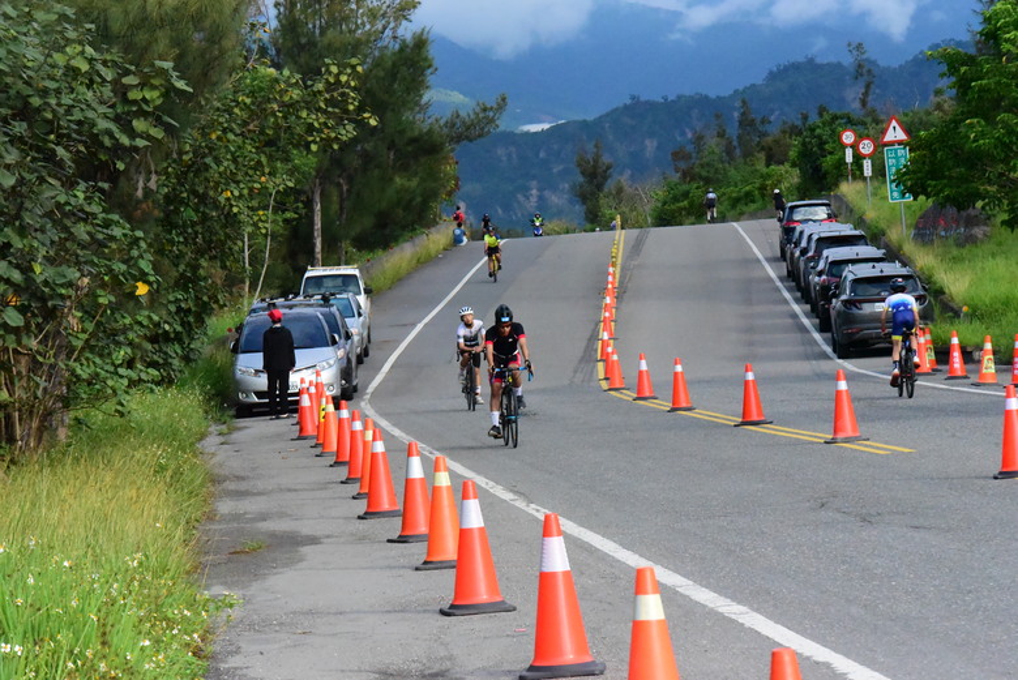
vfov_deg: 8.9
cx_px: 509
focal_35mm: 155
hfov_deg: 13.2
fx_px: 4385
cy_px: 340
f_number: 16
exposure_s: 1/4000
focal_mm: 155
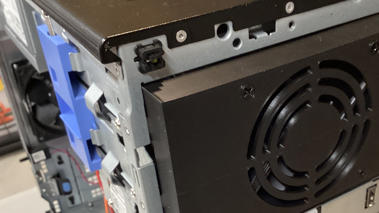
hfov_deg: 41.8
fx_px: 492
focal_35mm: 49
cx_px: 234
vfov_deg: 24.1
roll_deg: +6.8
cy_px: 168
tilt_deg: -35.0
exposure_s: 1/60
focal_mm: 3.3
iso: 320
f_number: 2.4
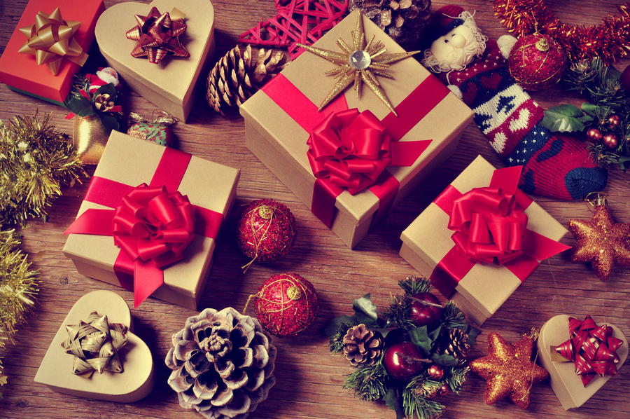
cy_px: 210
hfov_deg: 37.9
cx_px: 315
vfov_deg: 25.7
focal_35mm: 52
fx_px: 918
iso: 200
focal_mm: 35
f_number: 11
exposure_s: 1/6
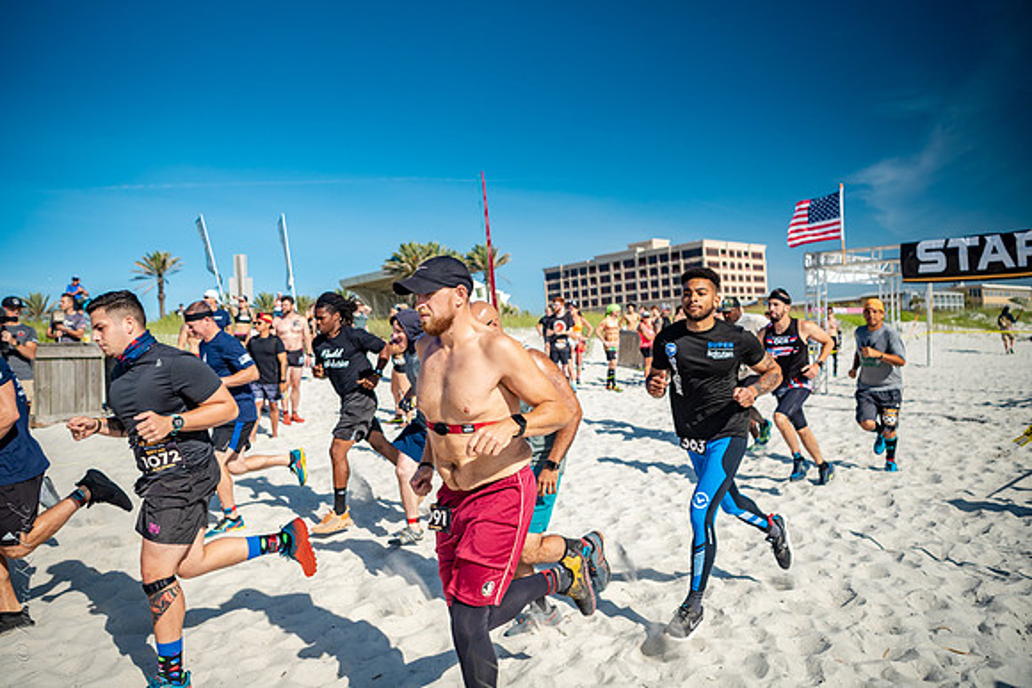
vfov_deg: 46.6
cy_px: 333
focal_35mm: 28
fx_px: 800
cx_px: 499
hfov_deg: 65.6
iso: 400
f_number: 2.8
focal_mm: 27
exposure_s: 1/4000
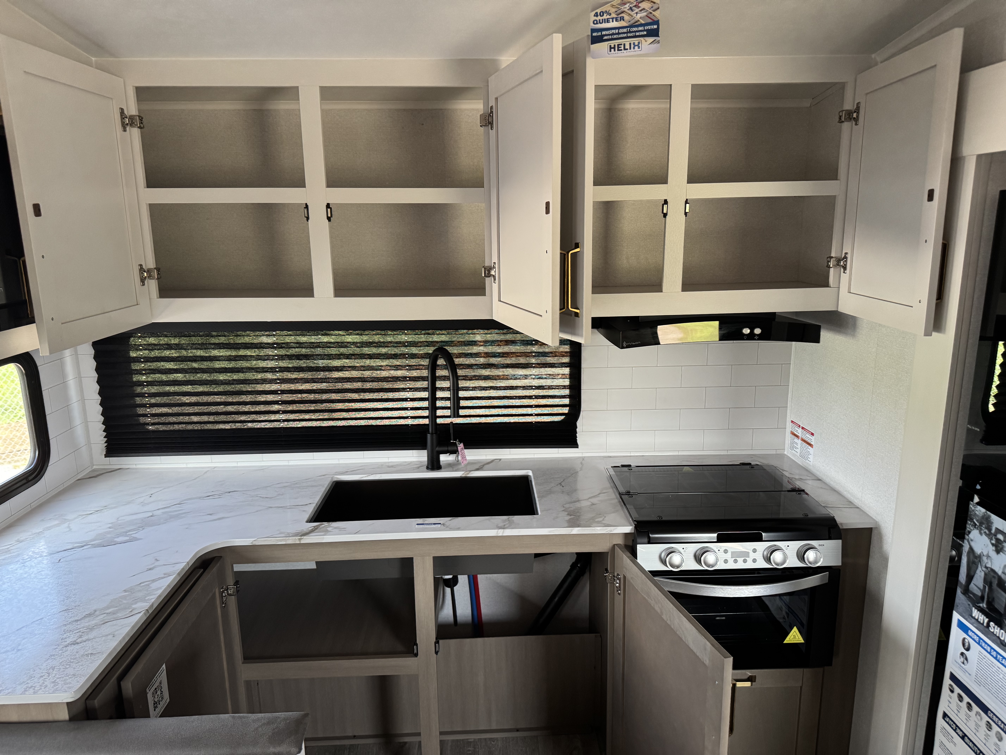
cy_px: 378
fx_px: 697
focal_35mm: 24
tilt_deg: -10.8
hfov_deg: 71.6
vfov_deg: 56.8
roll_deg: +2.3
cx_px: 503
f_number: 1.78
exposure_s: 1/60
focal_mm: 6.76
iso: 250
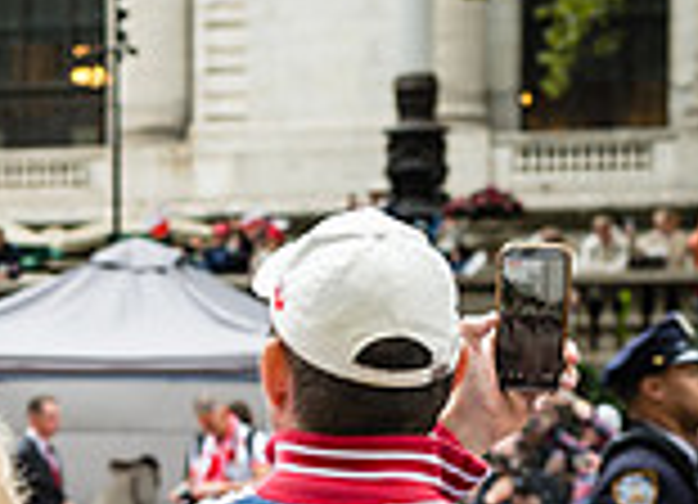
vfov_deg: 9.2
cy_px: 633
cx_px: 25
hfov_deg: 12.7
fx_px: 3105
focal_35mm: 156
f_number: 3.5
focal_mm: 36
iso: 100
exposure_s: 1/80
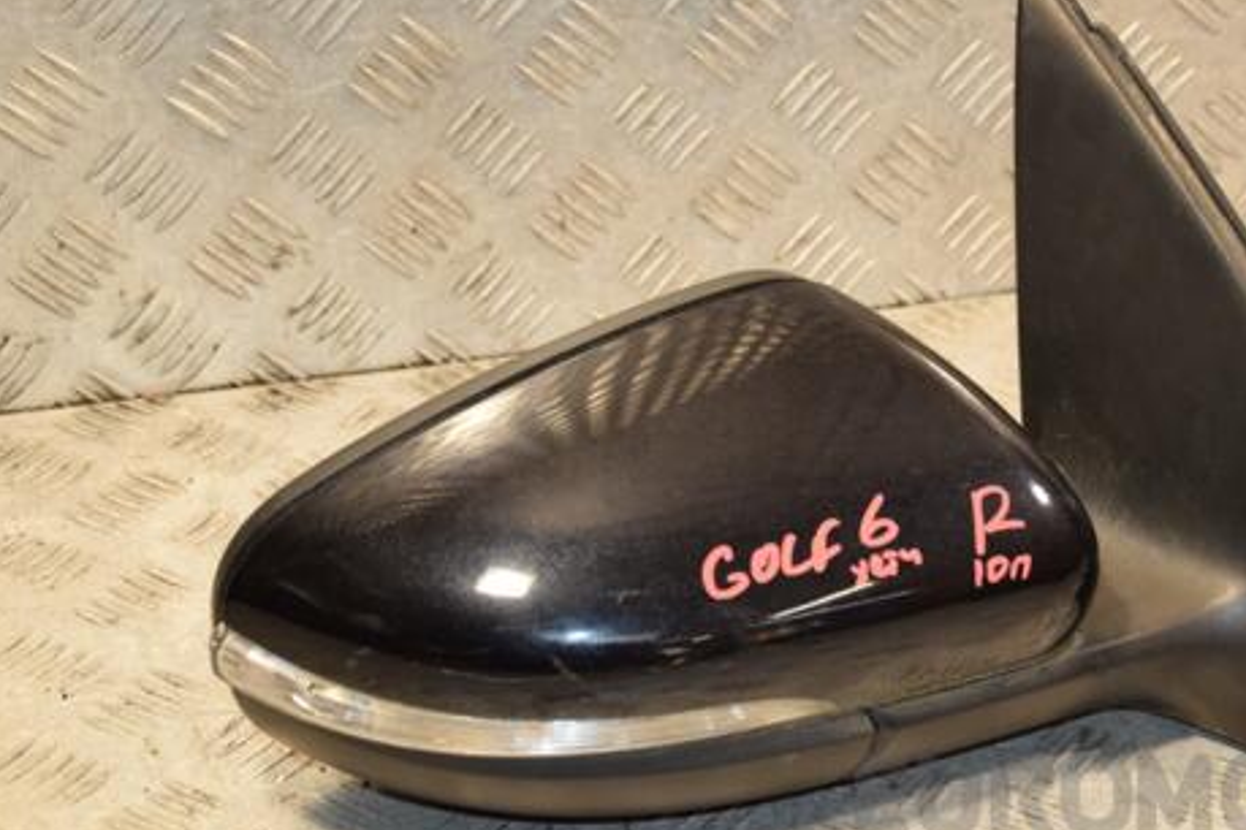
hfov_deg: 20.8
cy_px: 434
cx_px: 804
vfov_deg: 14.0
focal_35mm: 98
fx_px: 3392
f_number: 5
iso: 800
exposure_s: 1/125
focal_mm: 50
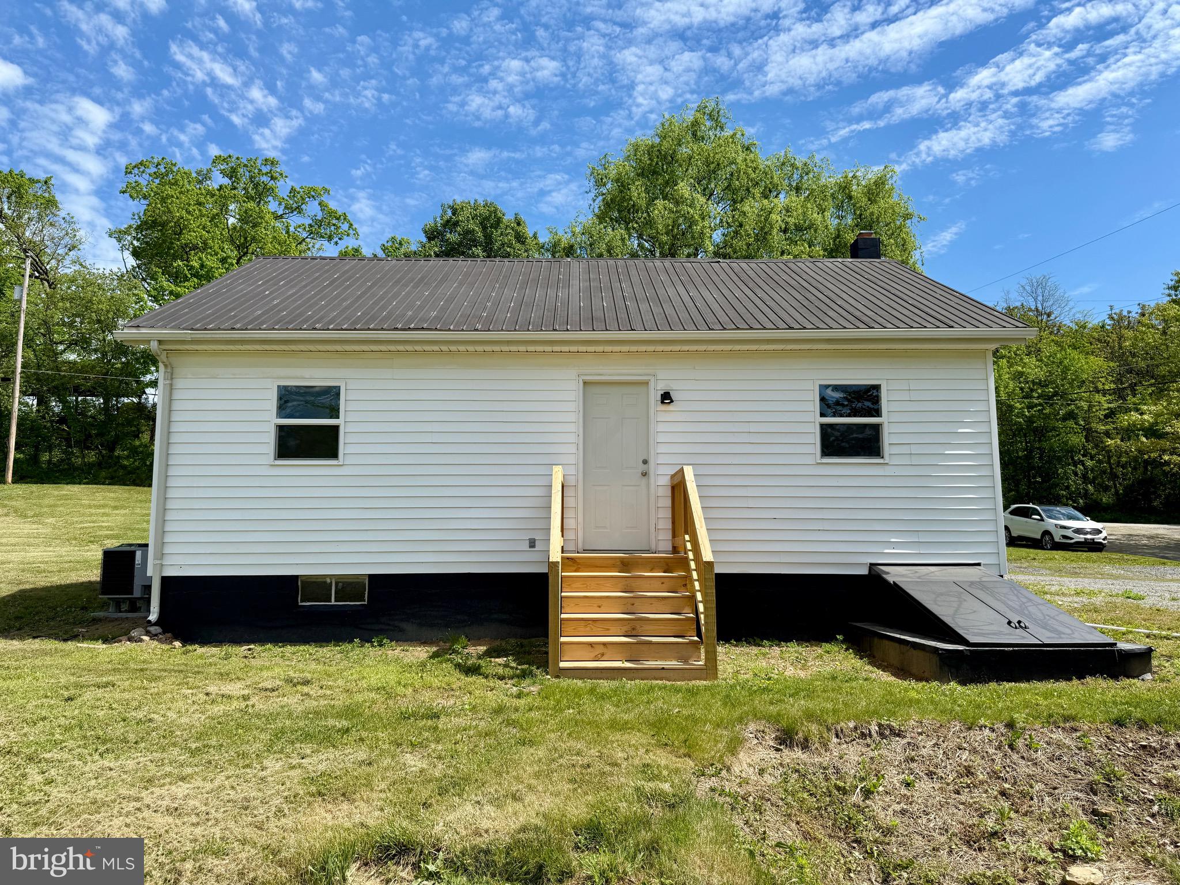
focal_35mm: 24
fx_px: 818
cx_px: 590
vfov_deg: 56.8
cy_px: 442
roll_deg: -1.0
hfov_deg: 71.6
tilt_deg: +6.4
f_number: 1.78
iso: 80
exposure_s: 1/4167
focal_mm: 6.76
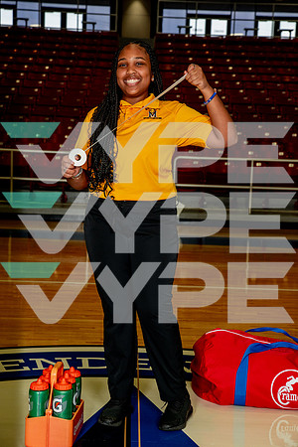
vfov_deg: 28.8
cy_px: 224
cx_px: 149
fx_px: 869
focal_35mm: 70
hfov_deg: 19.5
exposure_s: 1/250
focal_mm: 70
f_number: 7.1
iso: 800
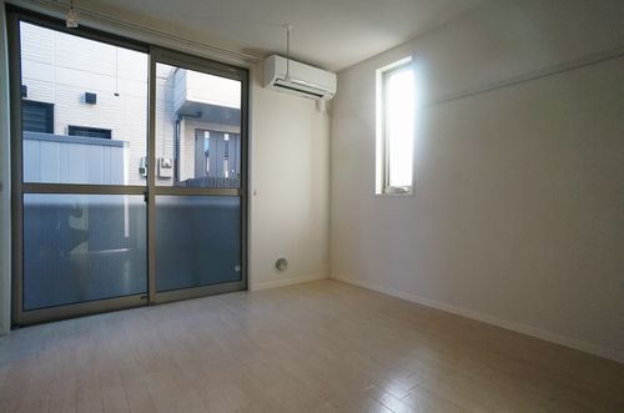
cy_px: 206
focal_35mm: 24
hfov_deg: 73.9
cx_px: 312
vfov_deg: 52.9
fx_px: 415
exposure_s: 1/200
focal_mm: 16
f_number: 7.1
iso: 3200
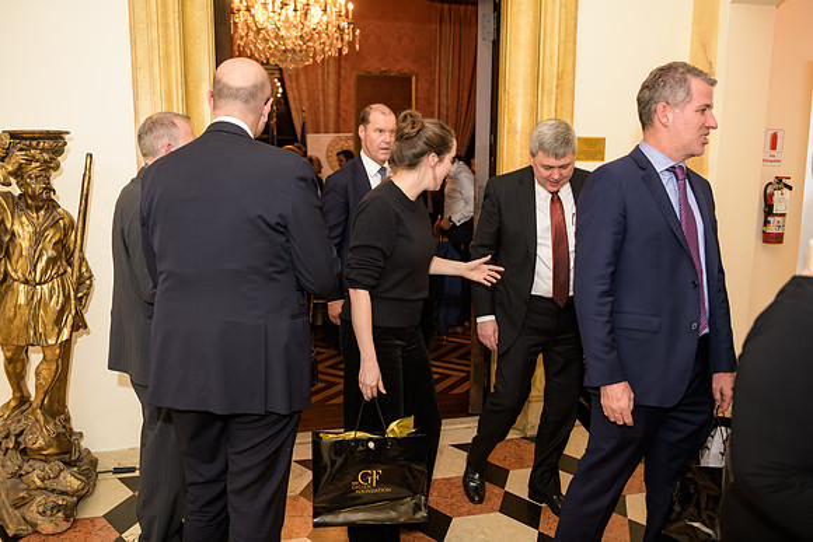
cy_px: 271
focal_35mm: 29
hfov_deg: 63.6
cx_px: 406
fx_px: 655
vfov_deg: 45.0
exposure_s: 1/100
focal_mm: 29
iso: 1000
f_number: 3.2
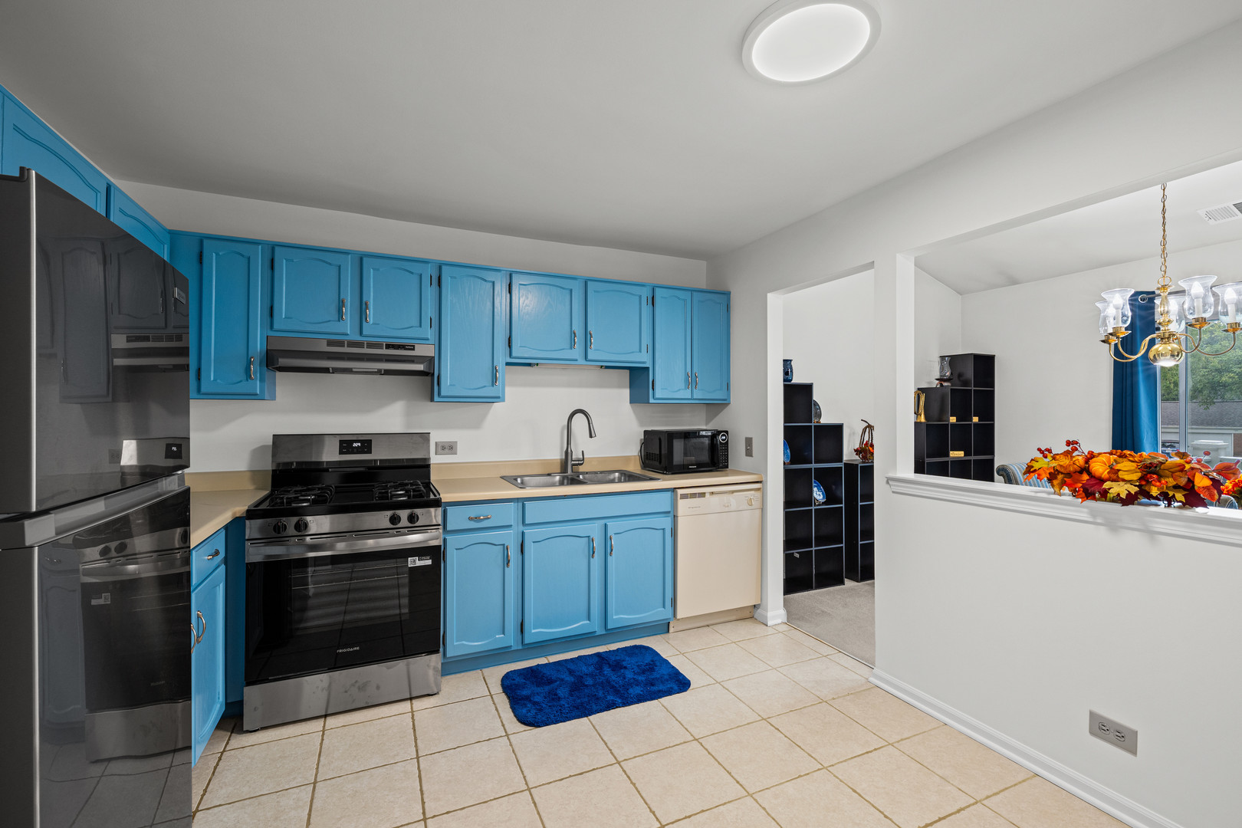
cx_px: 621
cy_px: 414
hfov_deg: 100.4
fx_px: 517
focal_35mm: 15
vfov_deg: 77.3
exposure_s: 1/4
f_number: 9
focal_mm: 15
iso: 800
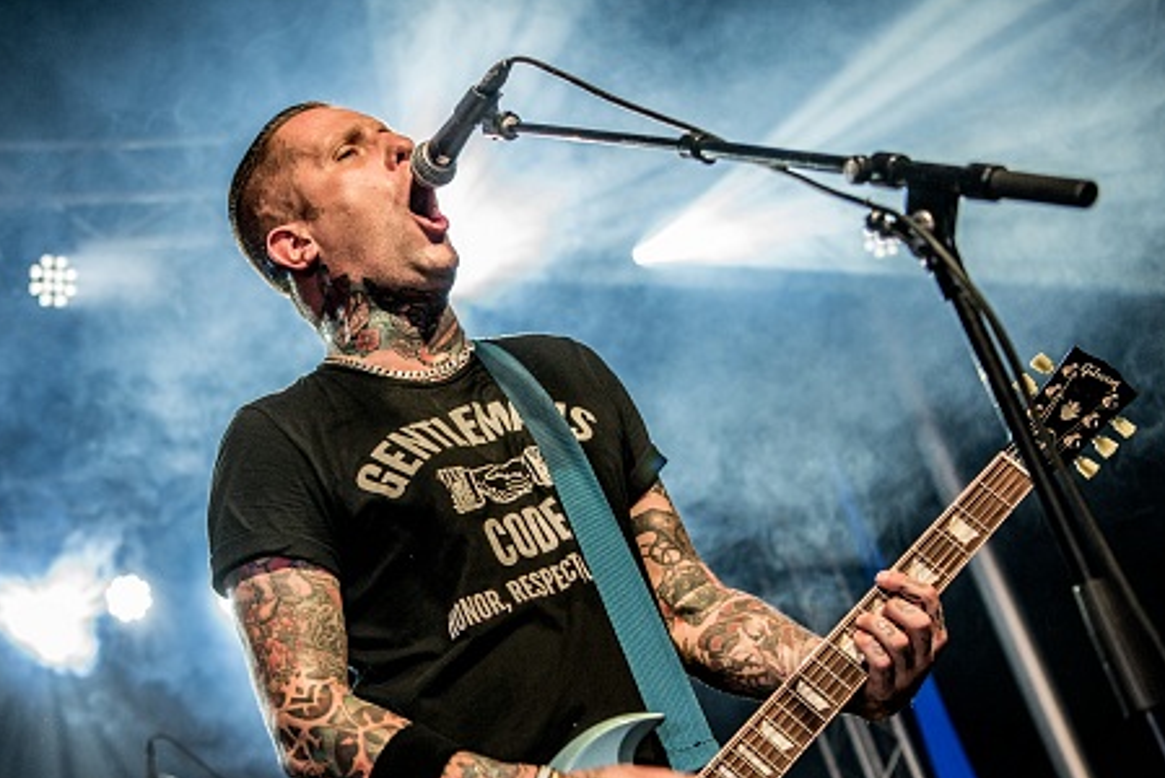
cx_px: 353
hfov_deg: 32.5
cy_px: 548
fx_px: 1975
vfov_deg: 22.2
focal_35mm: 61
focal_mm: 38
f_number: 2.8
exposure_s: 1/100
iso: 1000
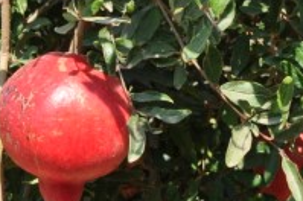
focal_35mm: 191
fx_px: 1603
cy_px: 279
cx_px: 352
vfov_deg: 7.1
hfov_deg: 10.6
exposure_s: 1/125
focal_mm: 35
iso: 200
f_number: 11
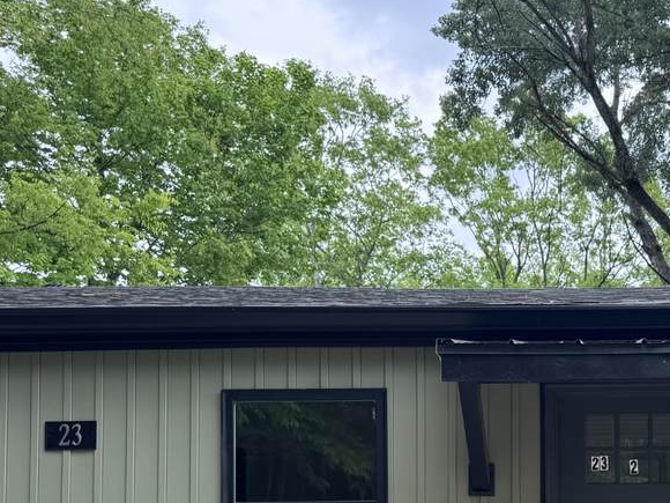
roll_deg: +1.1
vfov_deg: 26.2
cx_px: 620
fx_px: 1026
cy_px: 494
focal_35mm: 53
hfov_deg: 33.9
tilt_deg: +2.9
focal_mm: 6.76
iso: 80
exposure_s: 1/912
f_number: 1.78
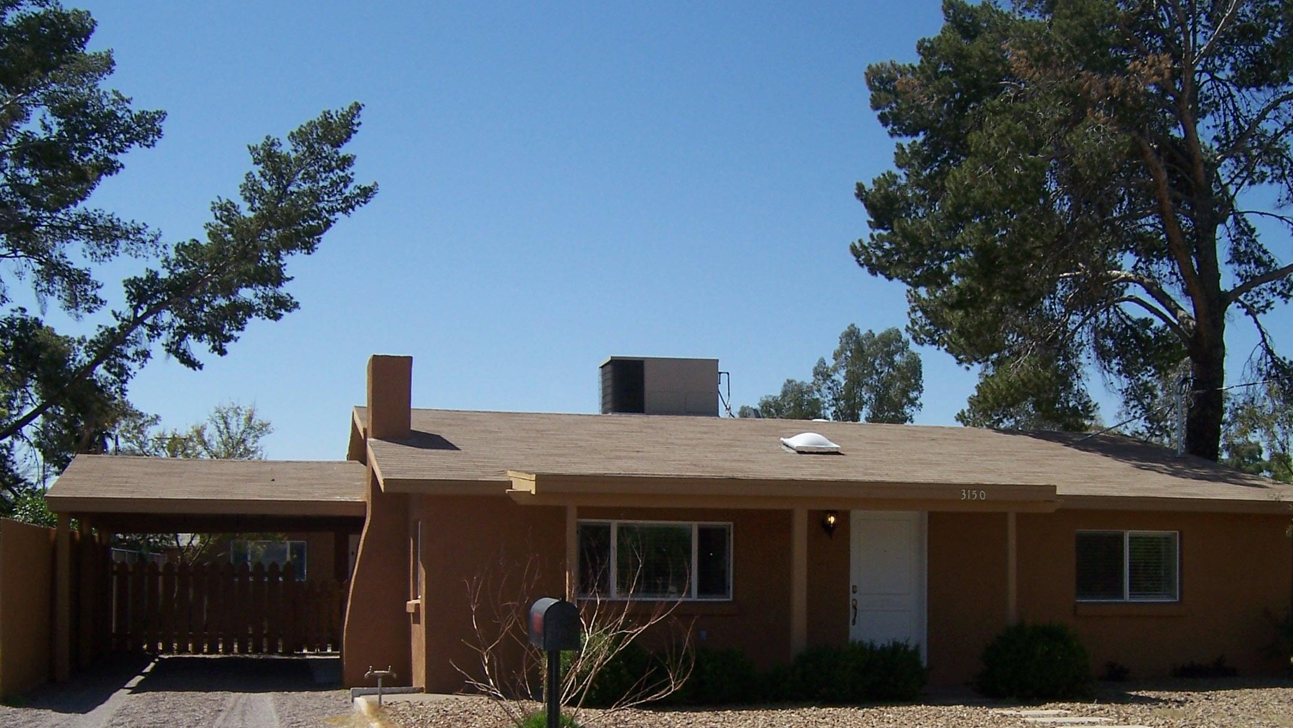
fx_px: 1474
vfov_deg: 27.2
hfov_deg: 47.3
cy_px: 572
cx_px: 705
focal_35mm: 43
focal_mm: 5.5
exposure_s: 1/750
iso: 80
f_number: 4
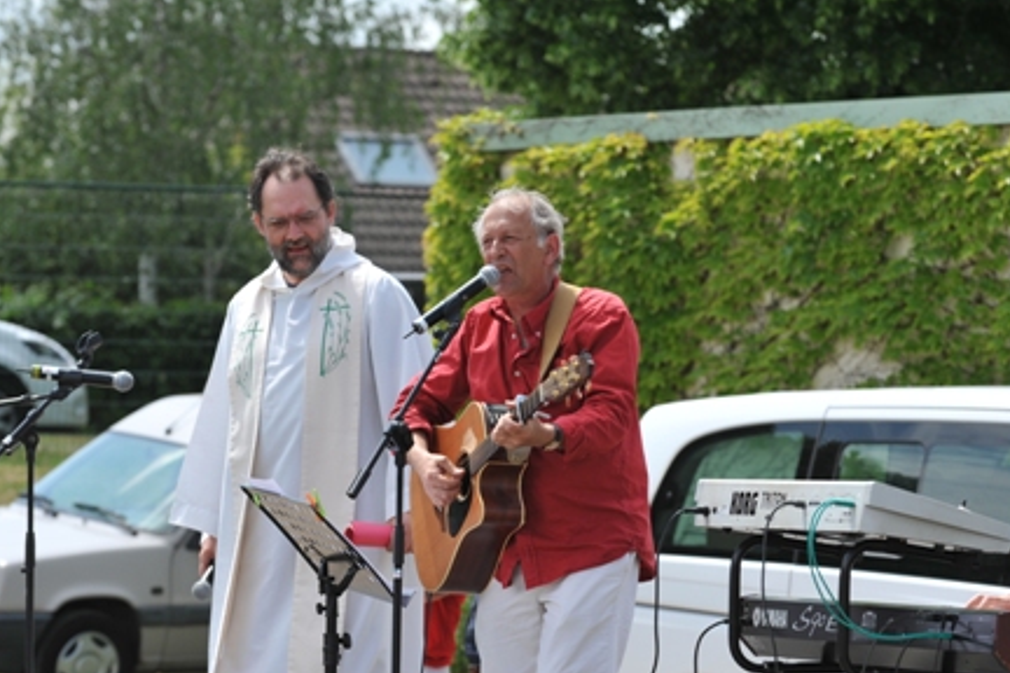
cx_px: 549
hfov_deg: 10.3
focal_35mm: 200
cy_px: 463
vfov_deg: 6.9
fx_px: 5611
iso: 200
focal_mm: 135
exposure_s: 1/640
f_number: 5.6
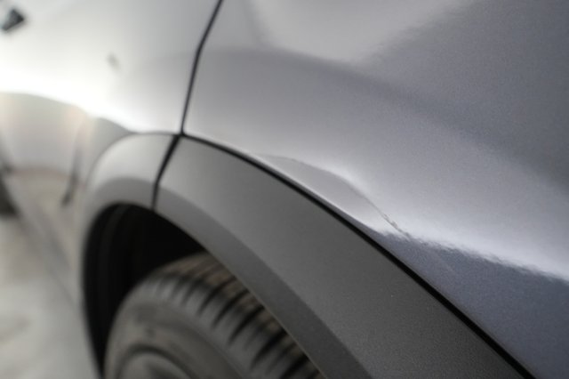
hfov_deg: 65.5
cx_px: 284
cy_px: 190
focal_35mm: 28
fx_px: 442
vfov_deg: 46.4
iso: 6400
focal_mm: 28
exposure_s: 1/100
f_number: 5.6
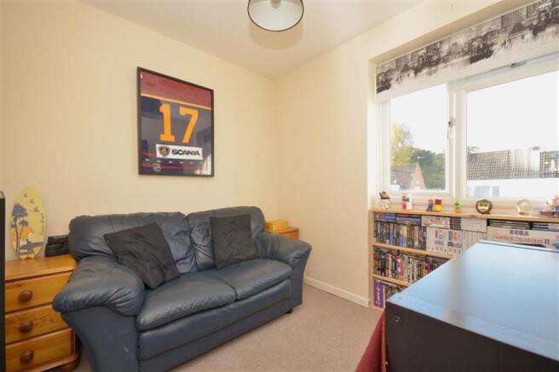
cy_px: 186
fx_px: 233
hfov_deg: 100.4
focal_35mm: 15
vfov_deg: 77.3
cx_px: 280
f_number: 7.1
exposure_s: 1/50
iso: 500
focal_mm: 10
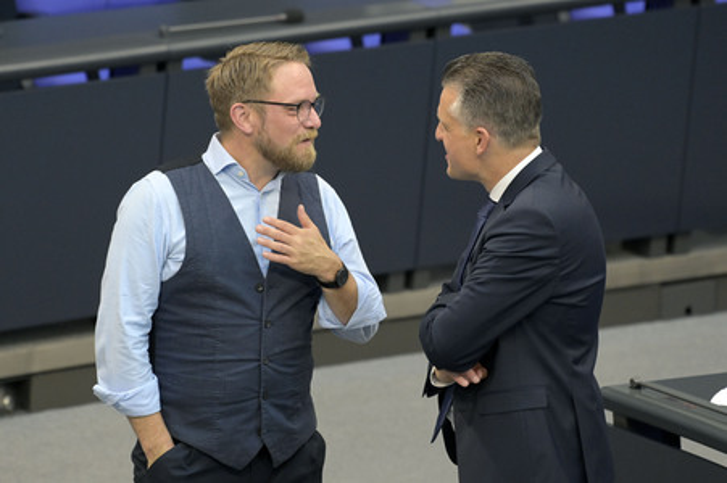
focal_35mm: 390
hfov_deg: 5.3
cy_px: 242
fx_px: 7870
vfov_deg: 3.5
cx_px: 364
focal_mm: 390
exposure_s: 1/320
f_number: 5.6
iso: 8000
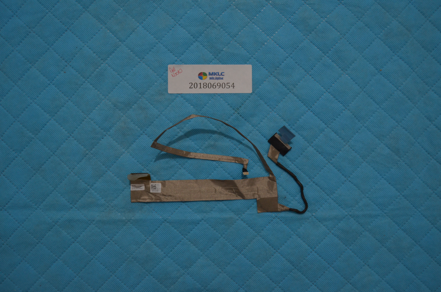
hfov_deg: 62.0
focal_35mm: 30
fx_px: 367
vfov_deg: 43.4
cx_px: 220
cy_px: 146
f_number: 3.5
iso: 800
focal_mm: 20
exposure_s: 1/40
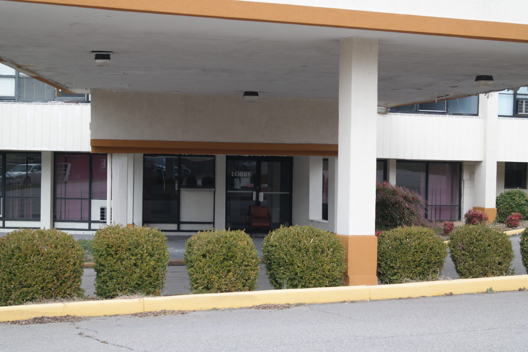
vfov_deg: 17.7
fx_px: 1129
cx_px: 264
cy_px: 176
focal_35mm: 77
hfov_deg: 26.3
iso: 100
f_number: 5.6
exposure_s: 1/160
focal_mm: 50
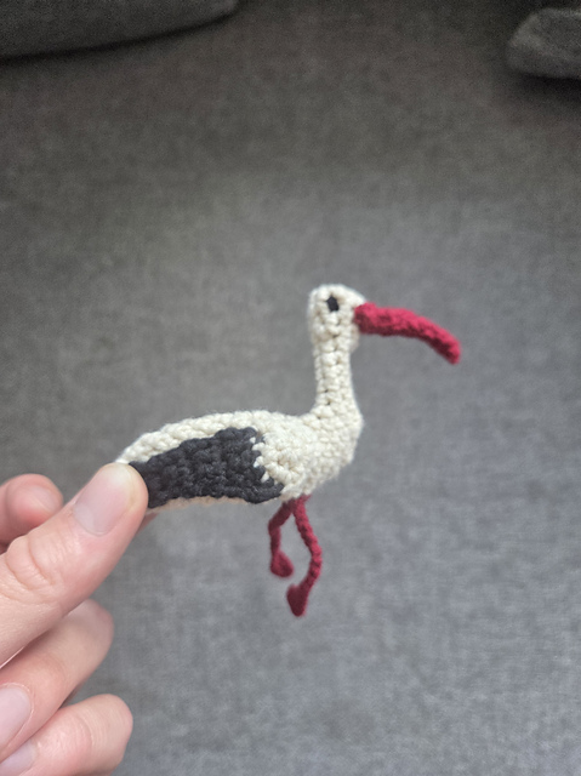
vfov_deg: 74.0
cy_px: 388
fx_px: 515
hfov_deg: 58.8
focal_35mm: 23
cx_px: 290
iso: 200
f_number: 1.8
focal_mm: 5.4
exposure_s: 1/100
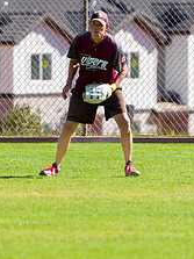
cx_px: 9
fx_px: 8512
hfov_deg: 1.3
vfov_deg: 1.7
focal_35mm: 1138
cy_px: 83
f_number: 5.6
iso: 400
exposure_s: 1/2000
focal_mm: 310
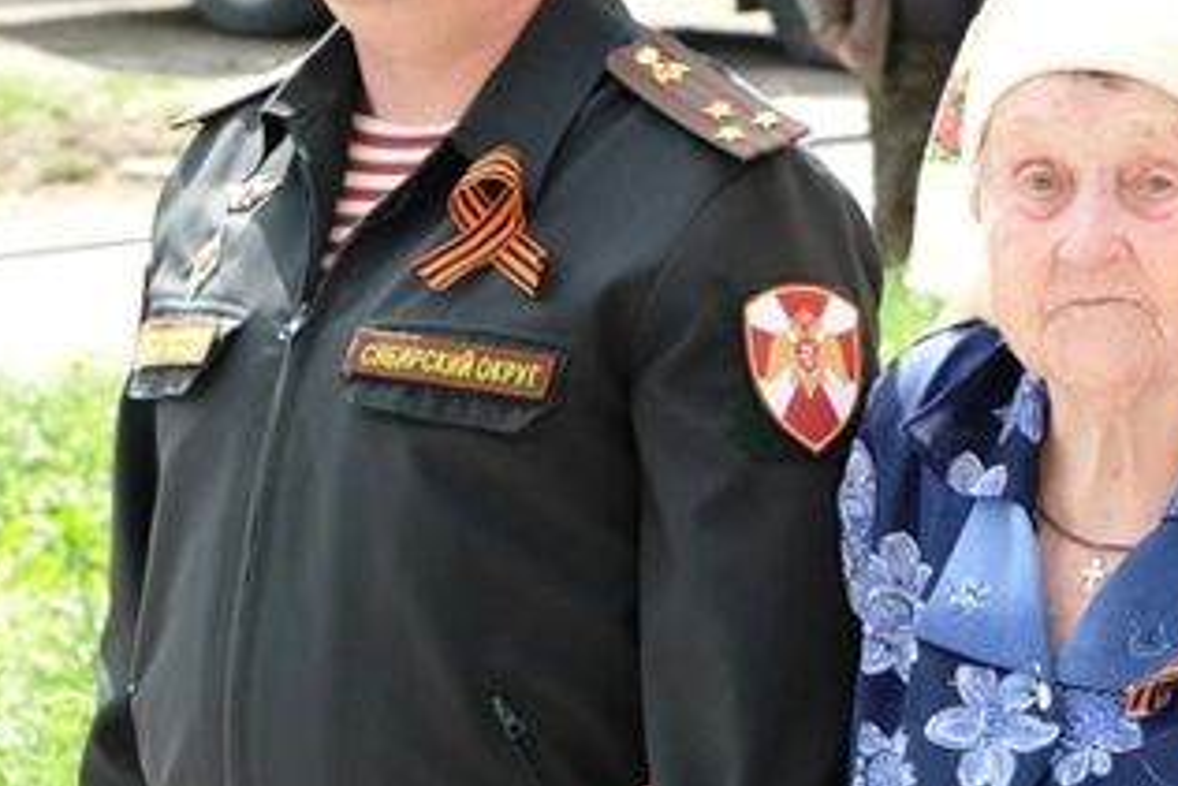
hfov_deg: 14.2
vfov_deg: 9.8
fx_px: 4583
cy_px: 320
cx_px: 1372
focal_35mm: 140
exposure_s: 1/170
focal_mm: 39.3
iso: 160
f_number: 5.6
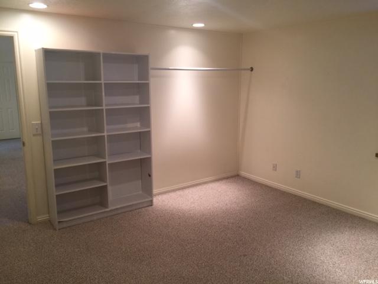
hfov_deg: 61.7
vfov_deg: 48.2
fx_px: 317
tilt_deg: -10.3
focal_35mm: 29
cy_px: 142
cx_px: 189
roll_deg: +1.5
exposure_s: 1/15
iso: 40
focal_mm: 4.15
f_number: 2.2
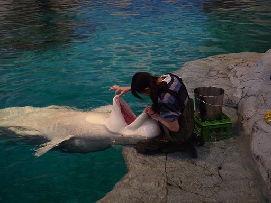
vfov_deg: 26.1
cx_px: 136
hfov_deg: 34.3
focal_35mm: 56
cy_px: 102
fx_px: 438
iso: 400
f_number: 4.5
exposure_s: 1/30
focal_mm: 9.9
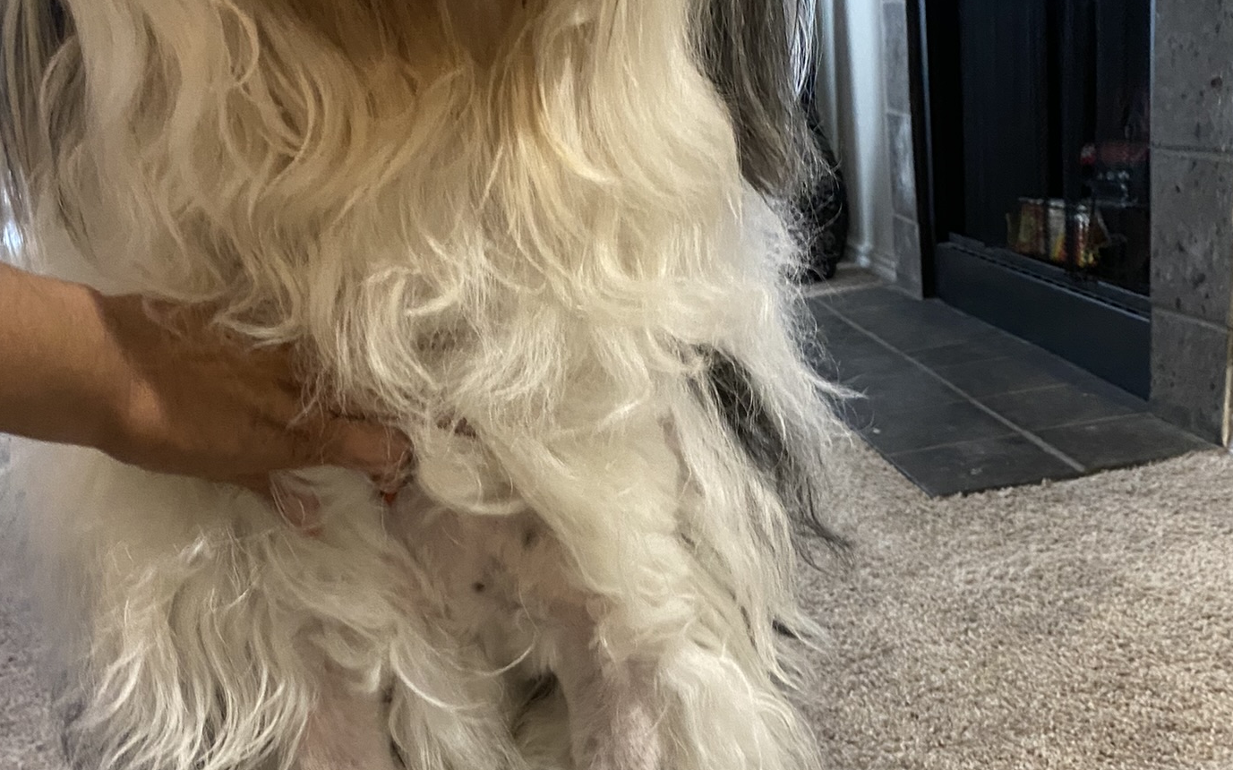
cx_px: 668
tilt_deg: -24.7
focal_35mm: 41
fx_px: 1377
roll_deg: +5.8
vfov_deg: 30.1
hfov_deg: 48.2
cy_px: 669
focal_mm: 4.25
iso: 500
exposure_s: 1/30
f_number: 1.8
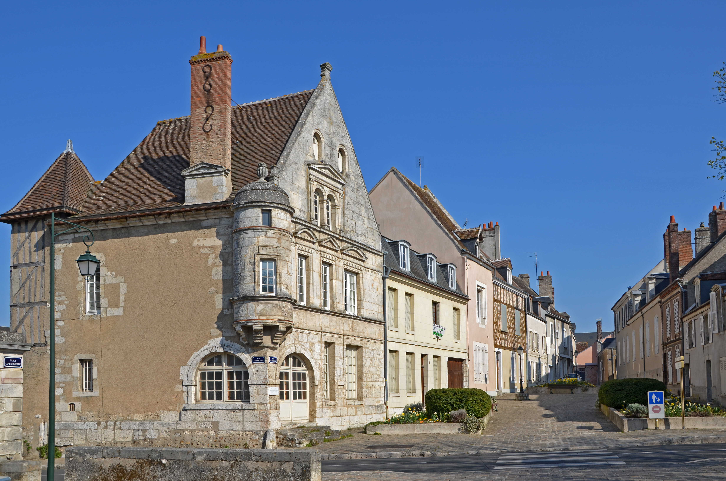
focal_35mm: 32
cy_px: 240
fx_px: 634
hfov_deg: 59.6
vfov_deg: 41.5
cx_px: 363
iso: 100
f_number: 9
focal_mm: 21
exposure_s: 1/400
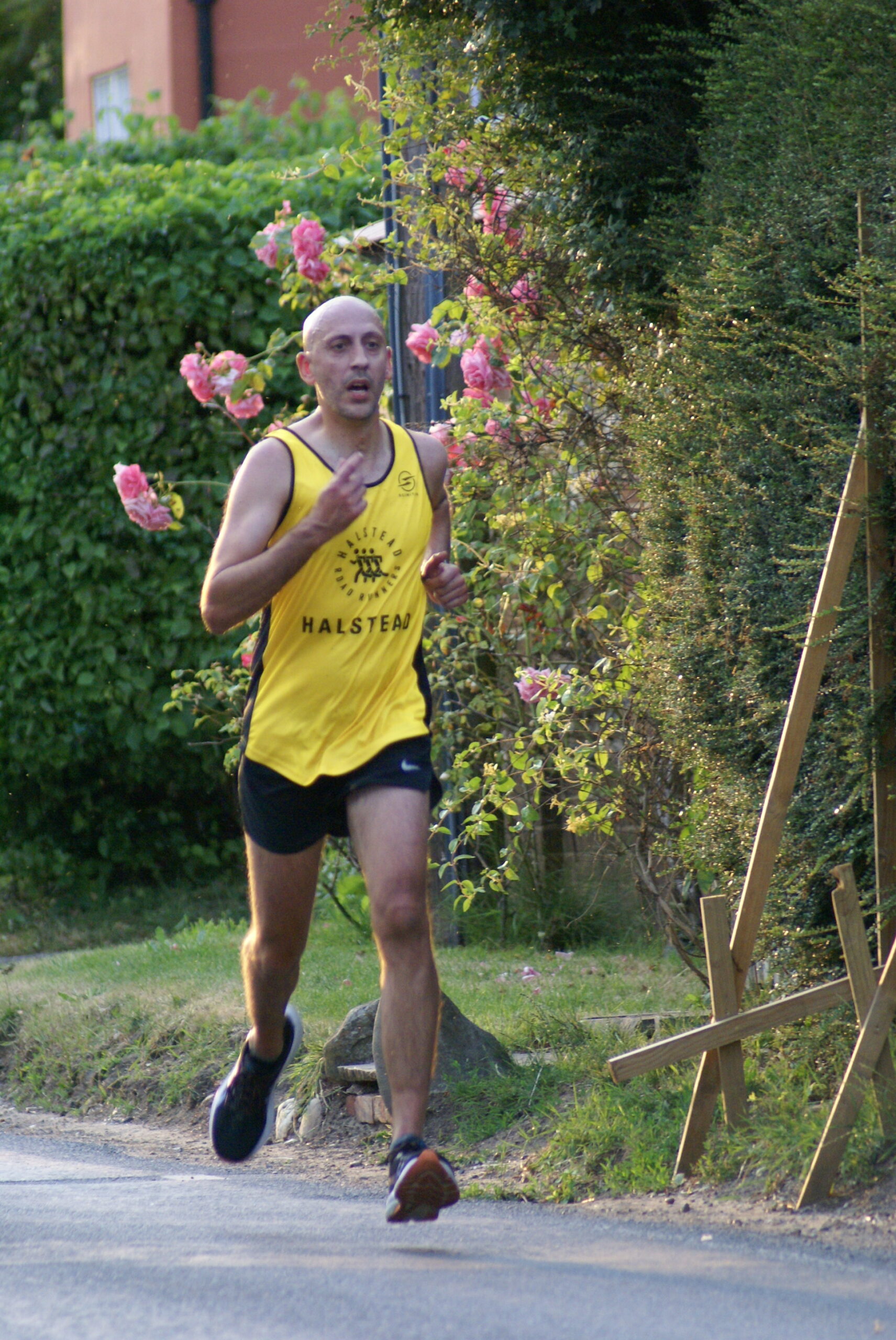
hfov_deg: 3.1
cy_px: 670
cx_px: 448
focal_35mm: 450
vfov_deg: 4.6
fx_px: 16769
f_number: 5.6
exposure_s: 1/250
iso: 800
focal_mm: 300
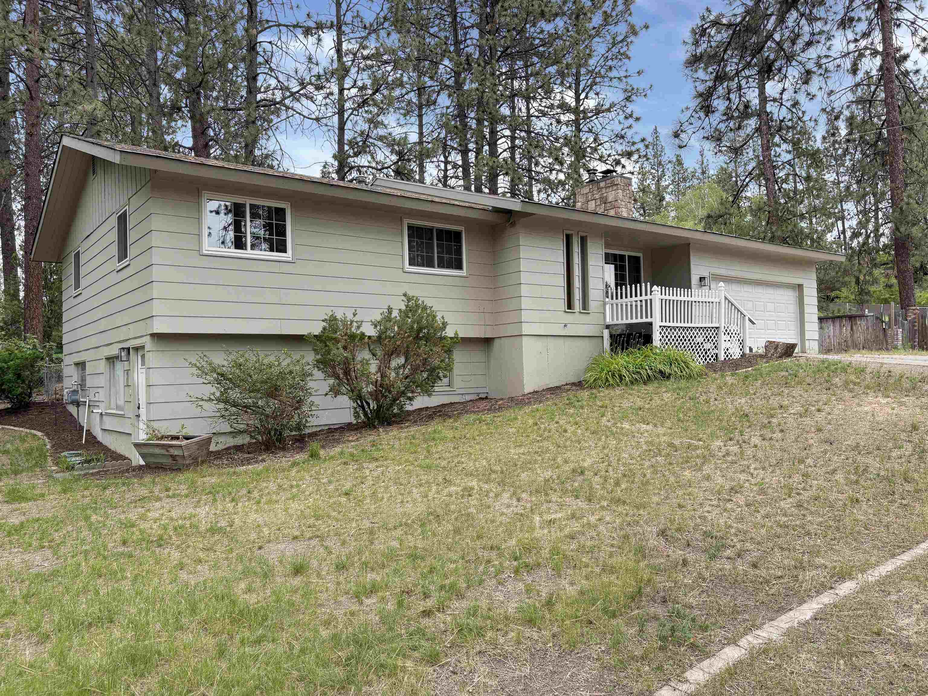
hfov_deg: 67.3
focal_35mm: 26
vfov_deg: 53.1
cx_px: 464
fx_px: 697
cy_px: 348
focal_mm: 5.96
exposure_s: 1/1001
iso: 64
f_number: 1.6
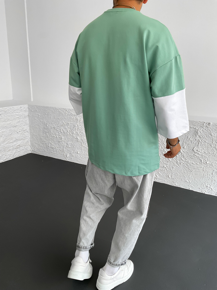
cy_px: 145
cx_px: 108
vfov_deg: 61.7
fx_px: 242
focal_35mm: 29
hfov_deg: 48.2
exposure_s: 1/120
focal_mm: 3
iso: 64
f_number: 1.8
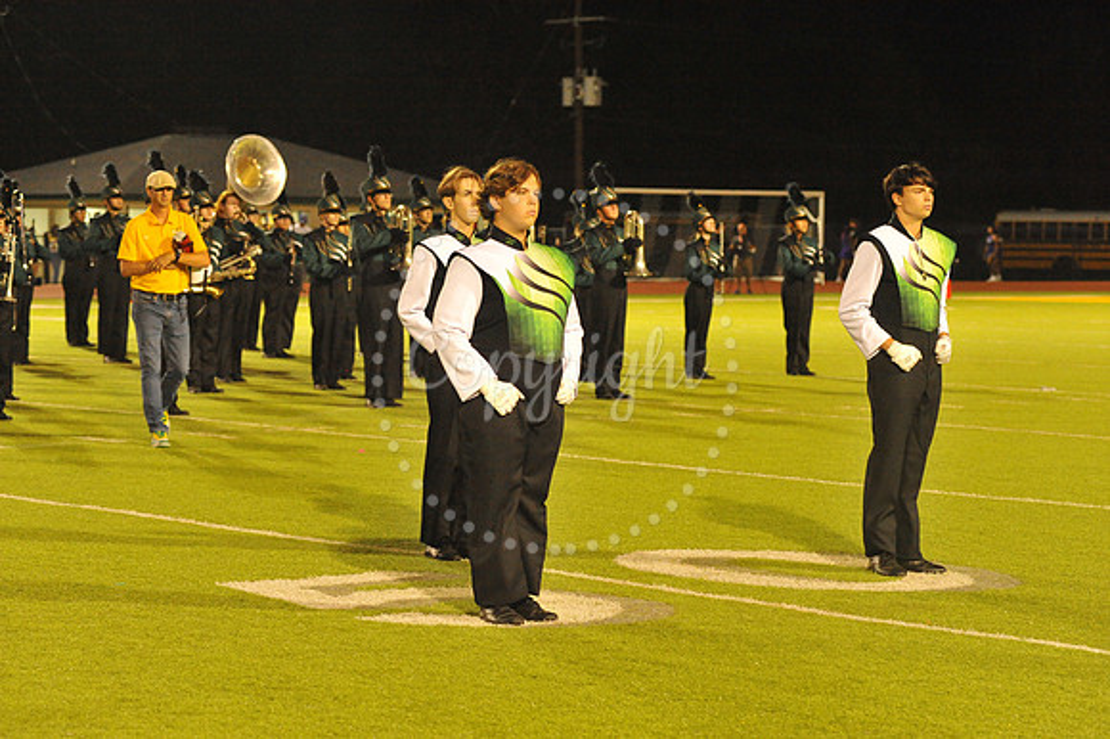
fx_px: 3236
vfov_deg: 13.0
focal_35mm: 105
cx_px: 555
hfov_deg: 19.5
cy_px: 370
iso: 6400
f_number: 5
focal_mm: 105
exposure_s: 1/200
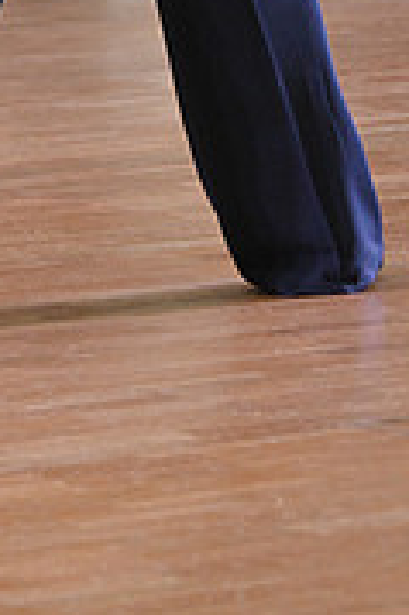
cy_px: -292
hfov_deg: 3.5
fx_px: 6642
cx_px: -163
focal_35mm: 389
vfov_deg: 5.3
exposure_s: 1/400
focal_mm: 120
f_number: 5
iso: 3200
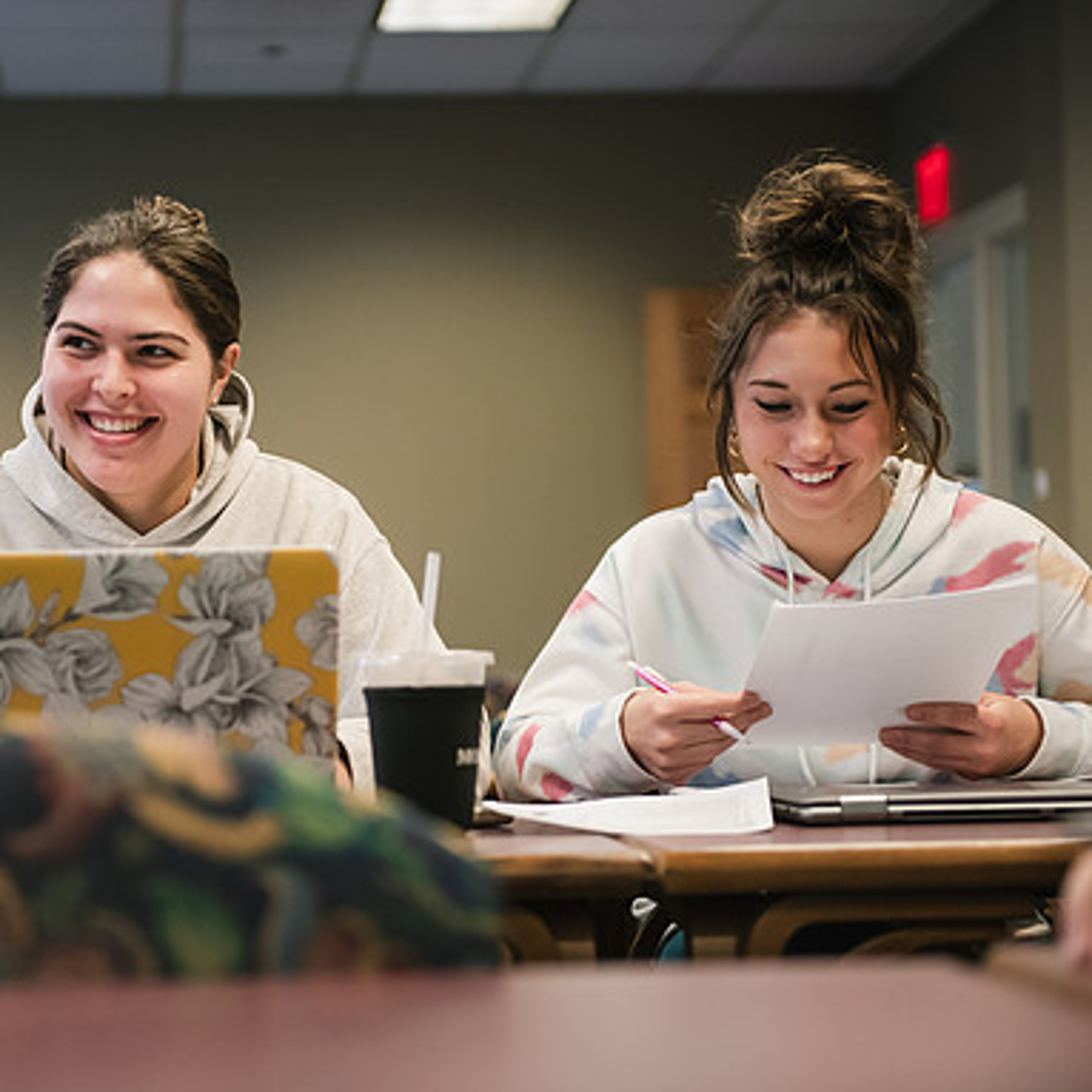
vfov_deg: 19.3
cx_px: 348
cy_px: 549
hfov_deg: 19.2
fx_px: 3212
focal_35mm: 90
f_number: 2.8
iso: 1250
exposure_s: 1/200
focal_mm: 70
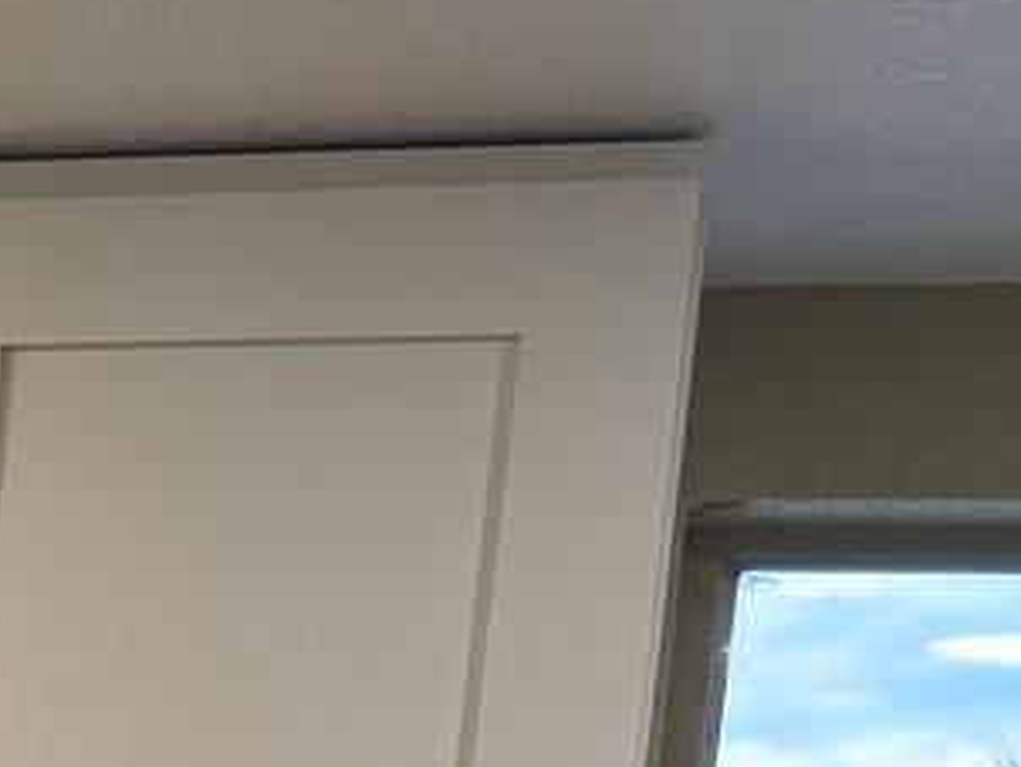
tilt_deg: -3.2
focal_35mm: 127
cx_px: -1298
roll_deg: -4.8
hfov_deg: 12.6
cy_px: 1544
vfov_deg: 10.7
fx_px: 3749
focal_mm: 6.76
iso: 50
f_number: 1.78
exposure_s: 1/120
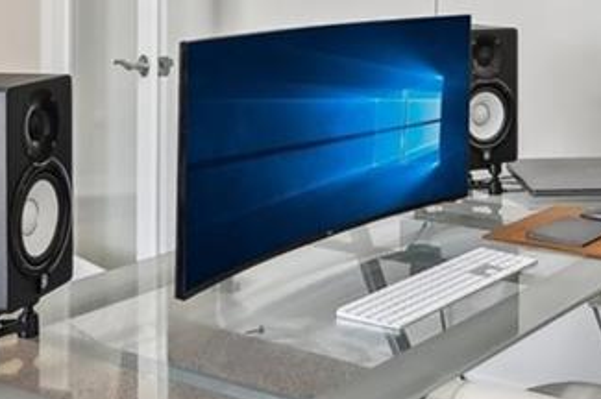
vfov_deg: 18.7
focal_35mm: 69
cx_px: 375
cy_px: -67
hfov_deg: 29.2
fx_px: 1151
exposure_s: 1/10
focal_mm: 14
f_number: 8
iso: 400
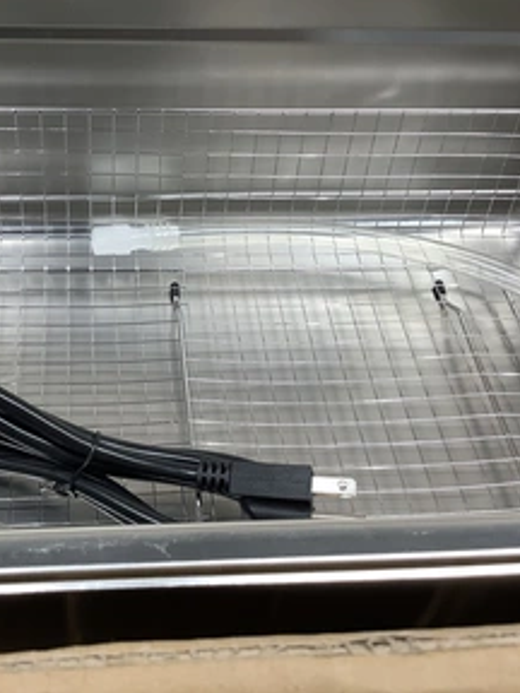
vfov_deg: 43.8
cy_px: 334
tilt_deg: -48.0
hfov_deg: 33.2
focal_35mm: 43
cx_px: 161
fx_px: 861
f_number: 2.4
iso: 80
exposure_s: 1/120
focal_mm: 3.3
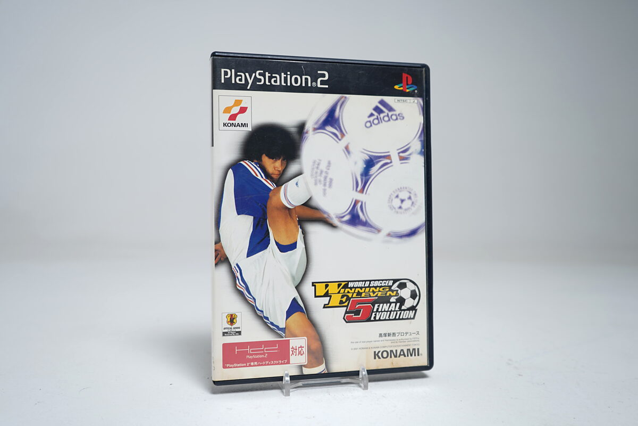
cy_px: 213
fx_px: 567
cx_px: 319
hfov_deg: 58.7
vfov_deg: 41.1
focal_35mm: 32
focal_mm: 32
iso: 64
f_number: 5
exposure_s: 1/6
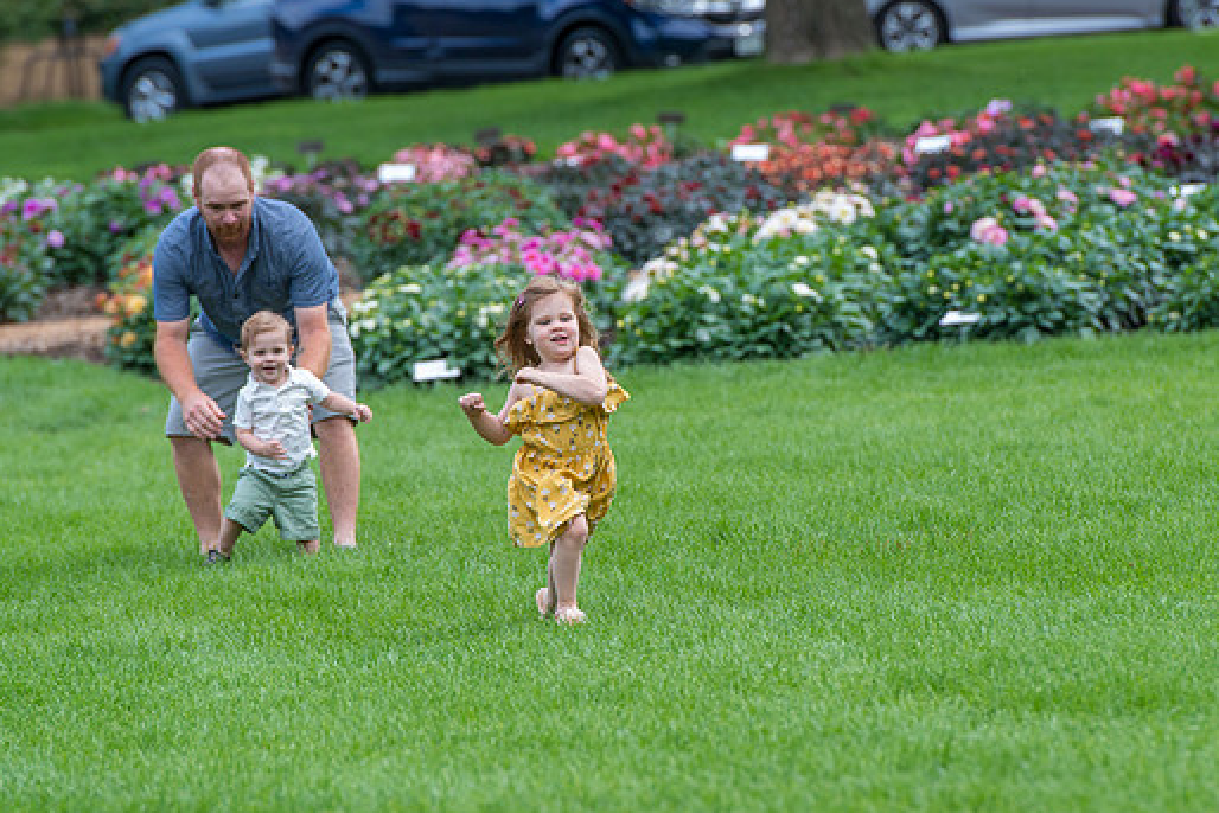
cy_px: 417
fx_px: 10364
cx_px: 703
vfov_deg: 4.5
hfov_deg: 6.7
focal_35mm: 306
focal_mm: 200
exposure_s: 1/400
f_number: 5
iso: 400
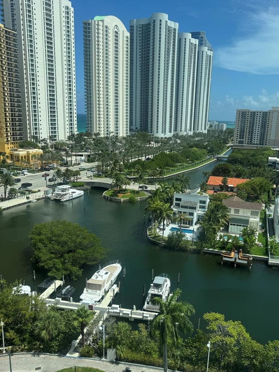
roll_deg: -2.7
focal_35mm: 30
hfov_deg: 46.4
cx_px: 172
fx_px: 322
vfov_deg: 59.9
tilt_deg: -13.6
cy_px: 197
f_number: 1.78
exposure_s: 1/4950
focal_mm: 6.76
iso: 80
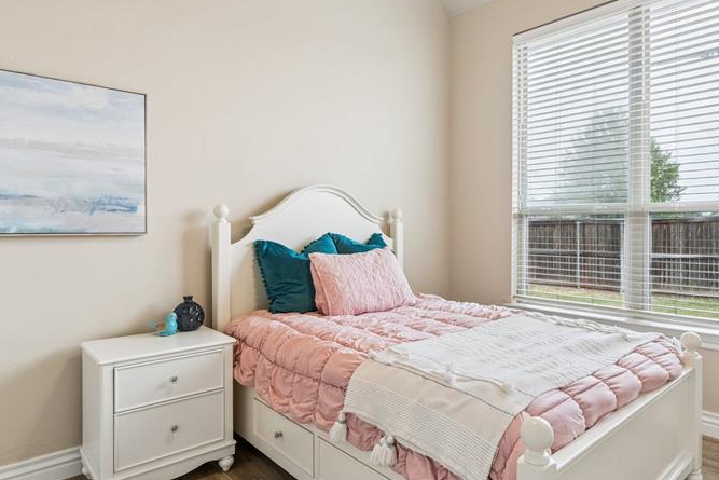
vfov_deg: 55.1
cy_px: 237
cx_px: 404
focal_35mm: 23
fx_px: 459
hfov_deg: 75.8
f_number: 6.3
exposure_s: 1/40
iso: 200
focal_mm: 10
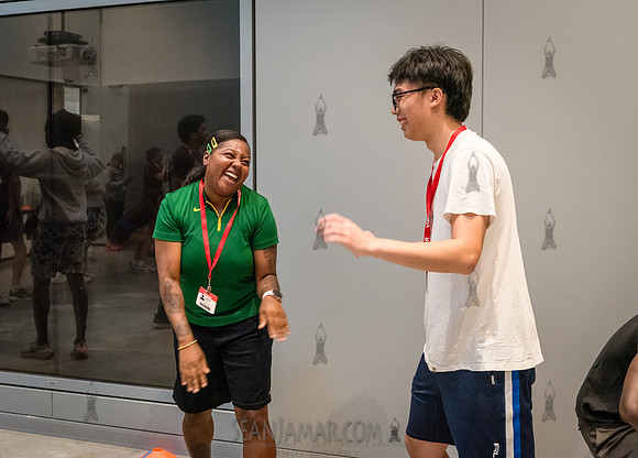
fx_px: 790
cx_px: 269
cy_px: 212
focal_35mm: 44
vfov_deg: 32.3
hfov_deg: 43.9
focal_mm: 38
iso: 6400
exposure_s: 1/250
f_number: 3.5
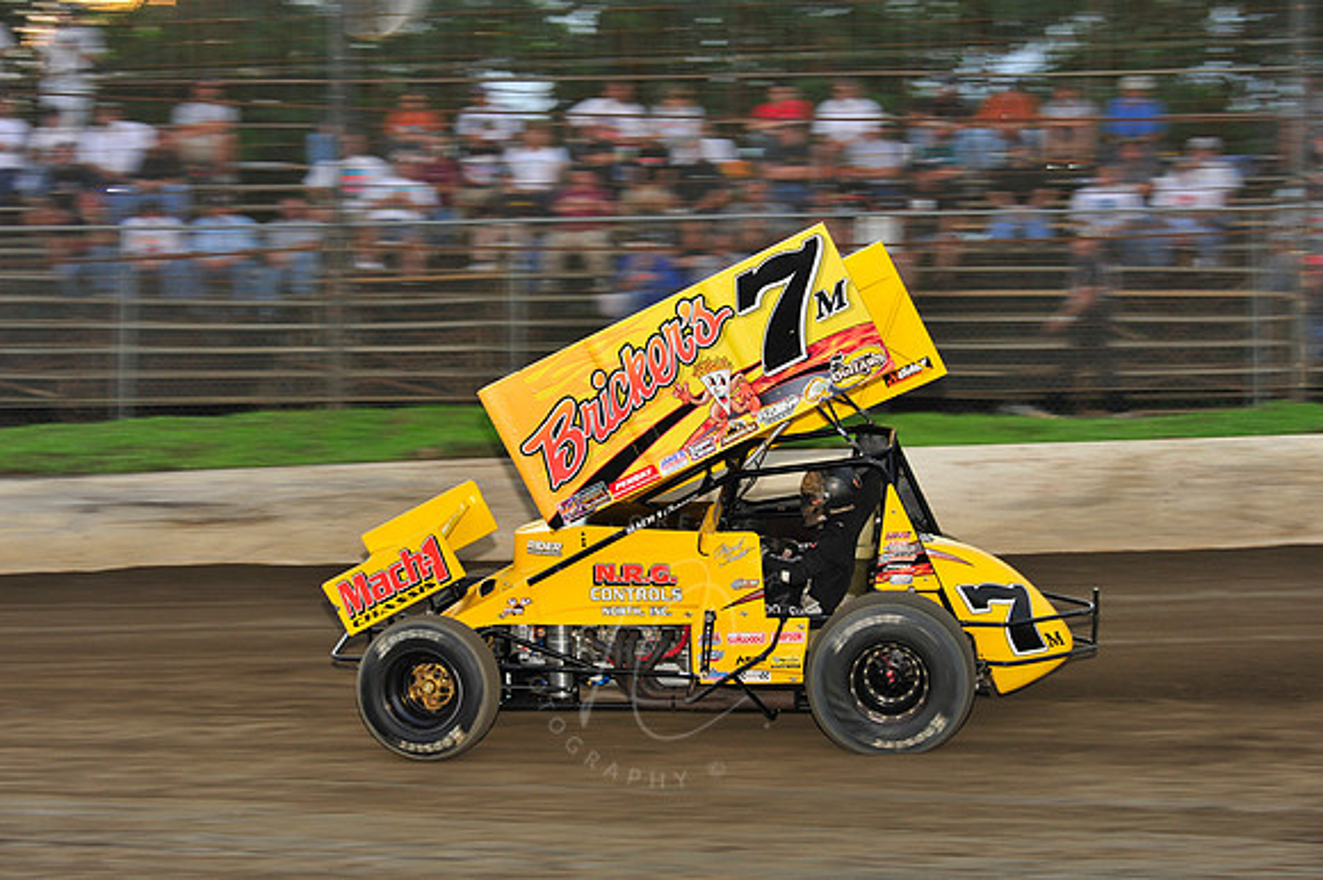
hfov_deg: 19.5
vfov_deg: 13.0
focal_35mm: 105
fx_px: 3856
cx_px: 662
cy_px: 440
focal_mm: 105
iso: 640
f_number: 7.1
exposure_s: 1/320
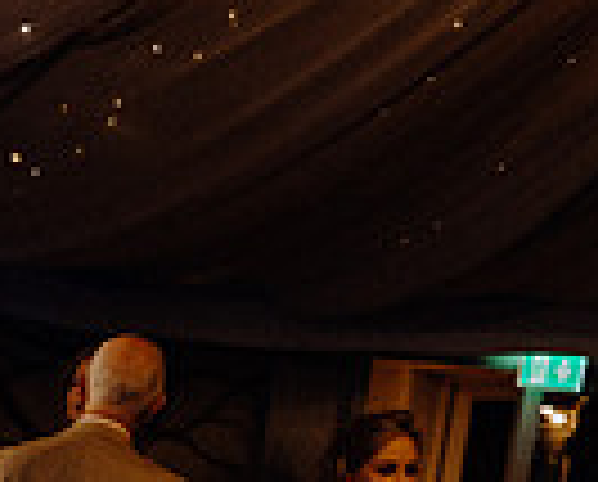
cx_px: -373
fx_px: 1809
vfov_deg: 13.6
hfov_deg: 16.6
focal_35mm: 102
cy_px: 867
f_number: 3.5
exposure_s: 1/160
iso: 2500
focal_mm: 25
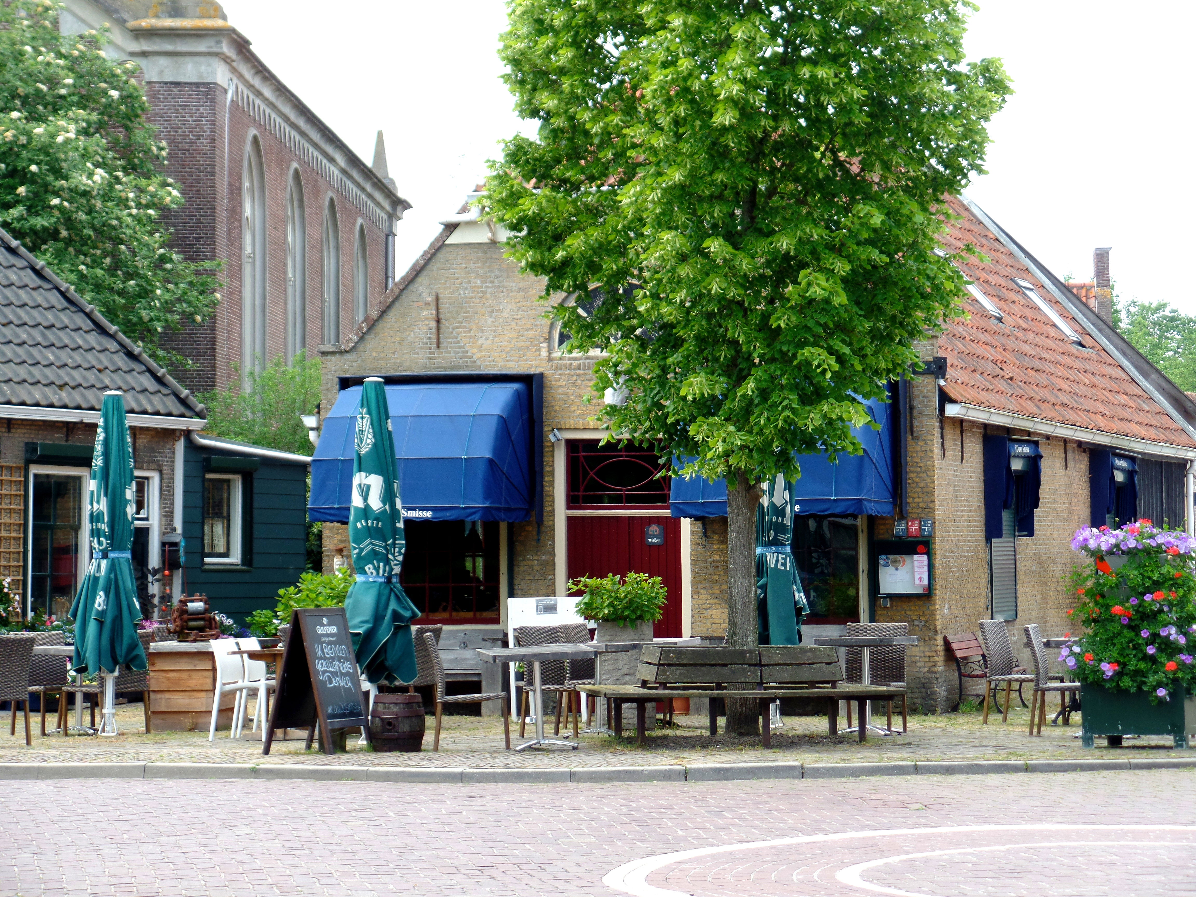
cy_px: 448
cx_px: 598
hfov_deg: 17.3
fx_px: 3939
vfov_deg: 13.0
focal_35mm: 114
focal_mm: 20.3
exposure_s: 1/180
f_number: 4
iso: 80
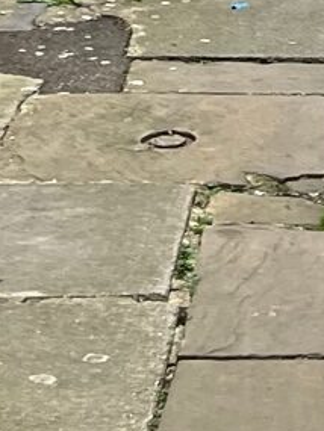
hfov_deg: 7.2
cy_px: -567
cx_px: 972
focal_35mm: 184
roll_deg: -0.2
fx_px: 2295
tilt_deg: -0.4
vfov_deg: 9.6
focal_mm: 5.1
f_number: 1.6
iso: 80
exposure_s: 1/121
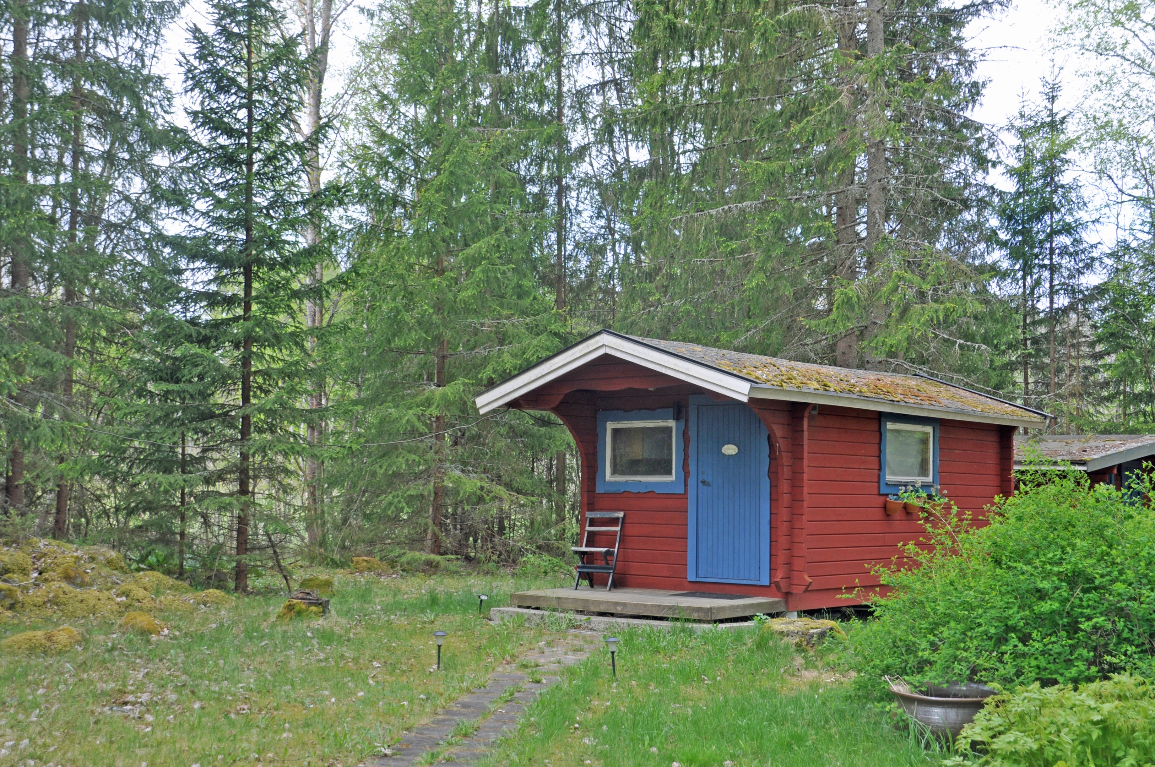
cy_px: 384
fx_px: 1442
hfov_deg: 43.7
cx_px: 578
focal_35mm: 45
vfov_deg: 29.8
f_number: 6.3
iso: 200
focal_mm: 30
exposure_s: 1/160
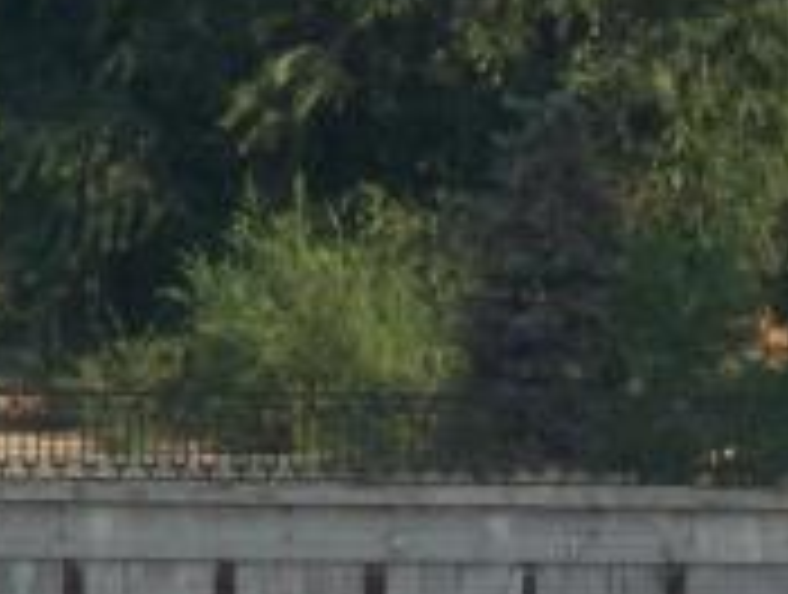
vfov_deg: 0.9
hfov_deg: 1.2
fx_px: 38071
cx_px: 653
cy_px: 1026
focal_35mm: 1669
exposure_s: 1/200
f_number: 4.5
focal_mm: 46.92
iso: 50
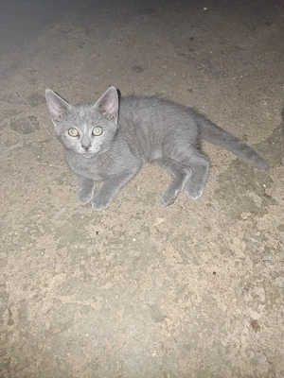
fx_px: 252
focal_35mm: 23
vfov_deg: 73.9
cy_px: 189
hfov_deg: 58.9
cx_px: 142
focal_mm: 5.54
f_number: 1.8
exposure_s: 1/50
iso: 320
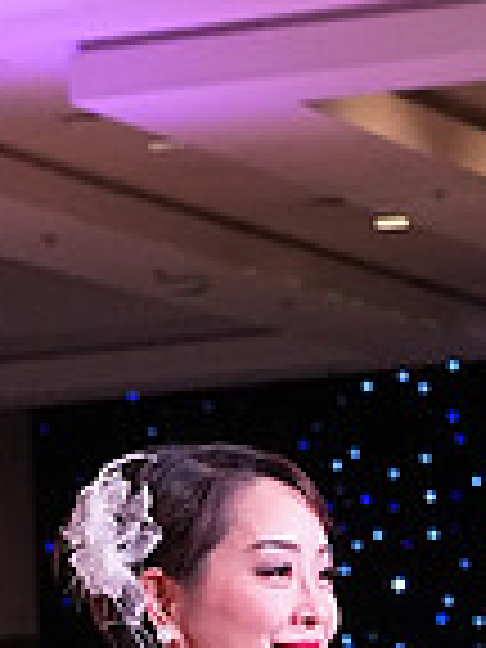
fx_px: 5953
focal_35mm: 318
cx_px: 47
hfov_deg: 4.7
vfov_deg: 6.1
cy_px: 1292
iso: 3200
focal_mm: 55
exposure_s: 1/400
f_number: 5
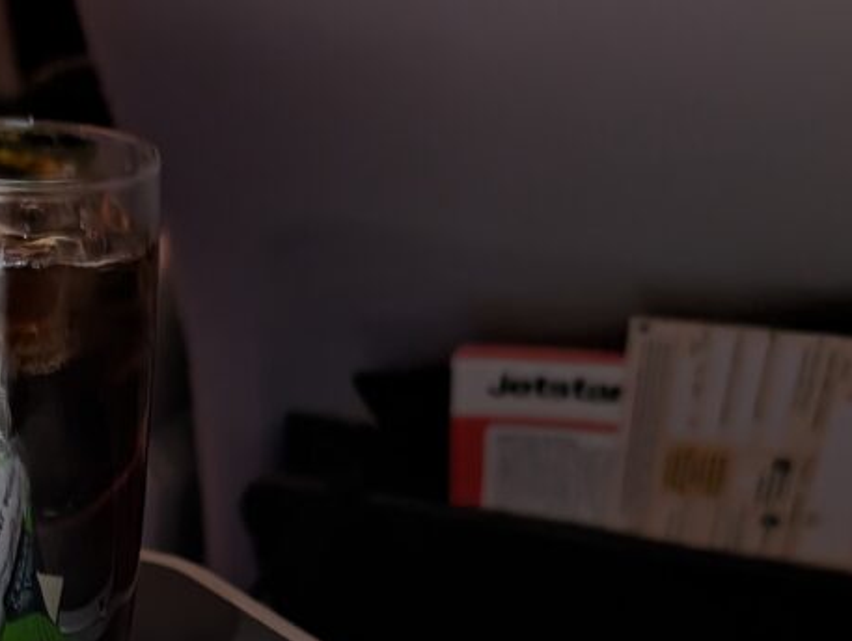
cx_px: 35
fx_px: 1553
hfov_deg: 29.0
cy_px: 693
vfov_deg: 22.1
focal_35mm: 63
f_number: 1.68
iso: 146
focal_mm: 6.9
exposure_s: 1/25
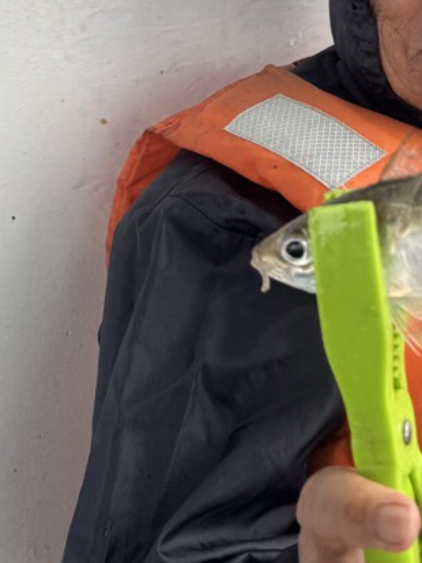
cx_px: 460
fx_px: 944
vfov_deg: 30.9
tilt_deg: -8.3
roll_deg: +5.1
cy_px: 4
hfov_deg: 23.7
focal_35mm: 58
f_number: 1.78
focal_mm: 6.76
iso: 50
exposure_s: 1/128
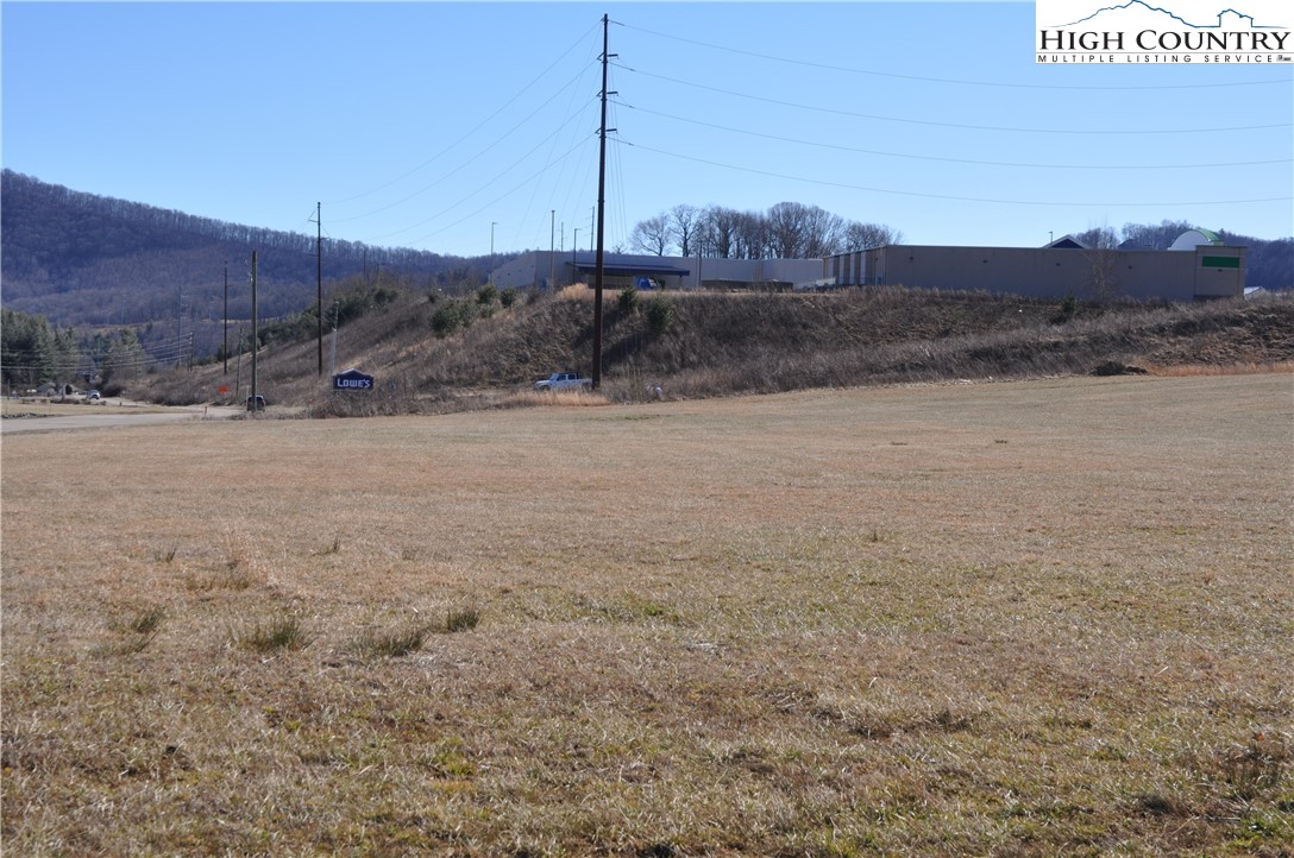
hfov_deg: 35.1
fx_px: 2046
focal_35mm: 57
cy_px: 429
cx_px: 647
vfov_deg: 23.7
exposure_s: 1/320
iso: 200
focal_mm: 38
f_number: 9
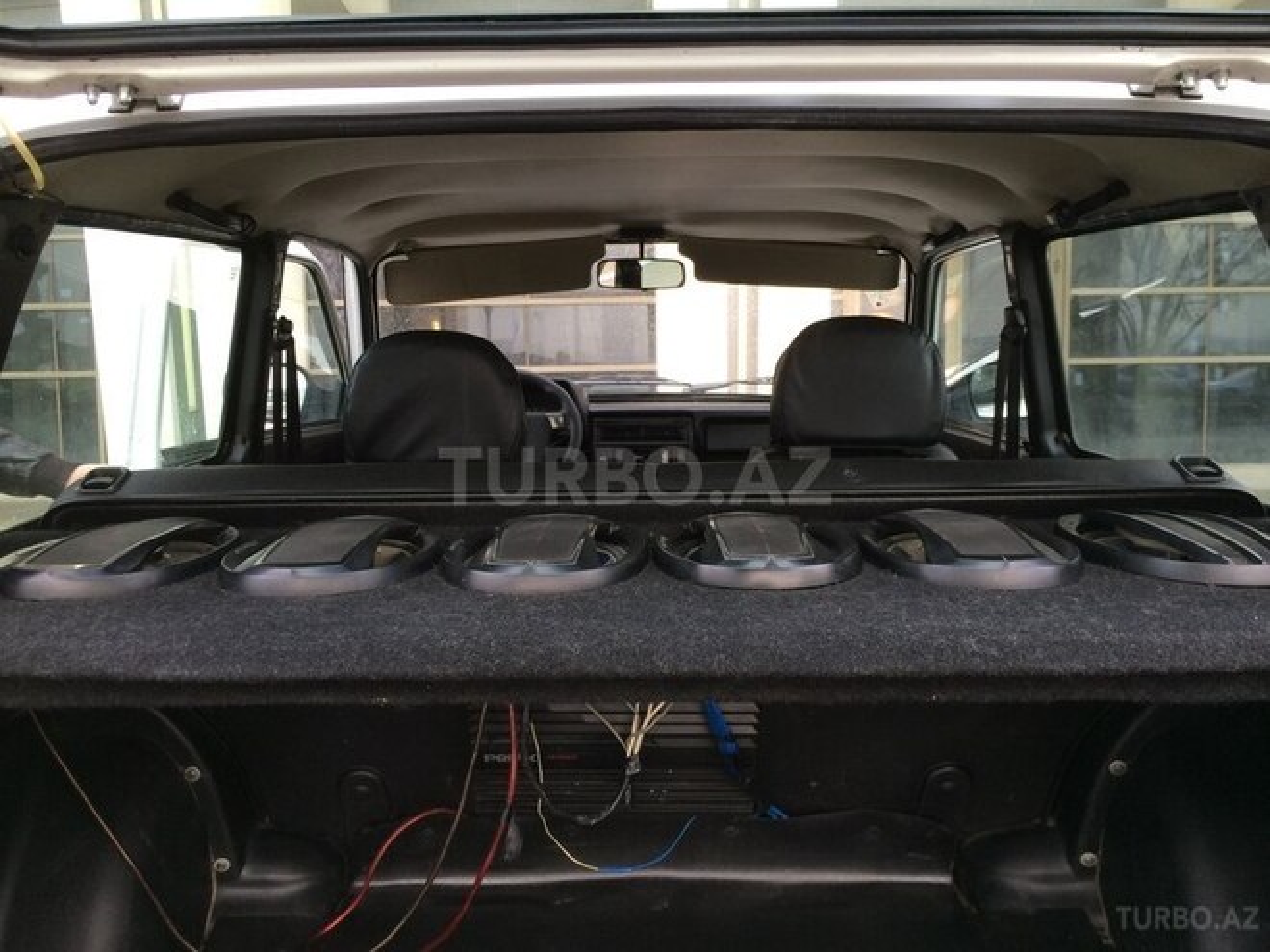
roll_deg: -0.7
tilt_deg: -5.1
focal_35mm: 29
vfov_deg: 48.2
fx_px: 1064
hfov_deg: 61.7
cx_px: 635
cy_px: 476
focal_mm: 4.15
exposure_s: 1/33
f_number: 2.2
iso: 40
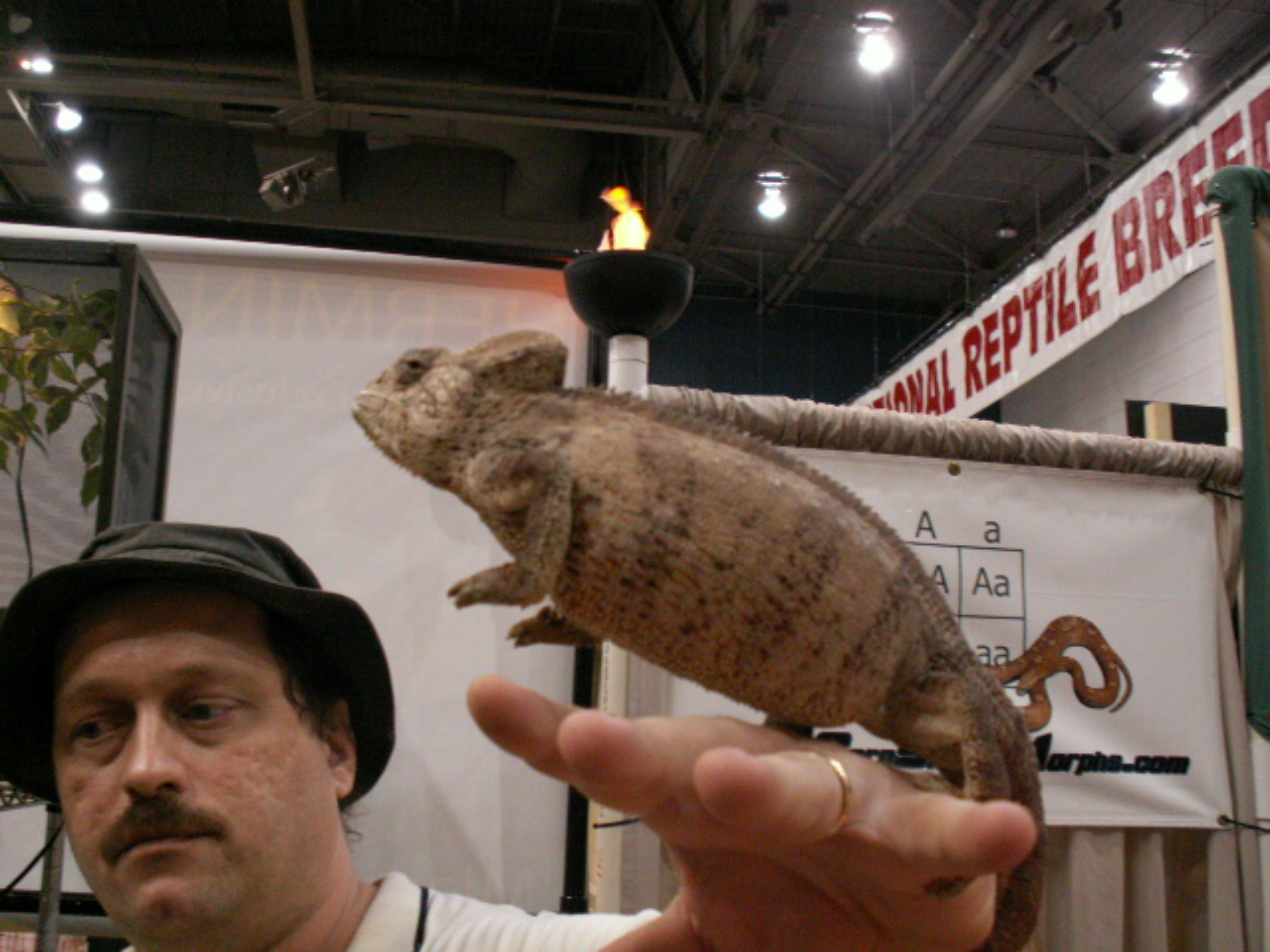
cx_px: 635
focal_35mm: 35
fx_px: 1284
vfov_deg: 40.7
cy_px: 476
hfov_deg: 52.6
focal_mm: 5.86
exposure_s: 1/30
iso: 160
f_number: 2.8
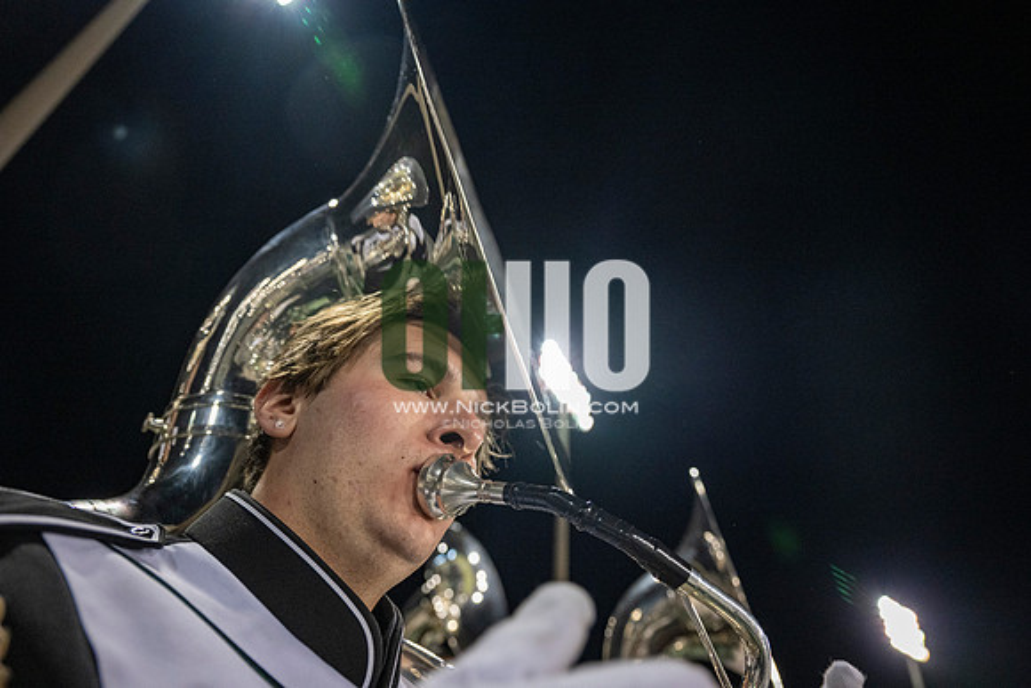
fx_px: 687
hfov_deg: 73.7
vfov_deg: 53.2
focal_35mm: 24
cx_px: 516
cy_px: 344
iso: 2000
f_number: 3.2
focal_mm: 24
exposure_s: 1/500
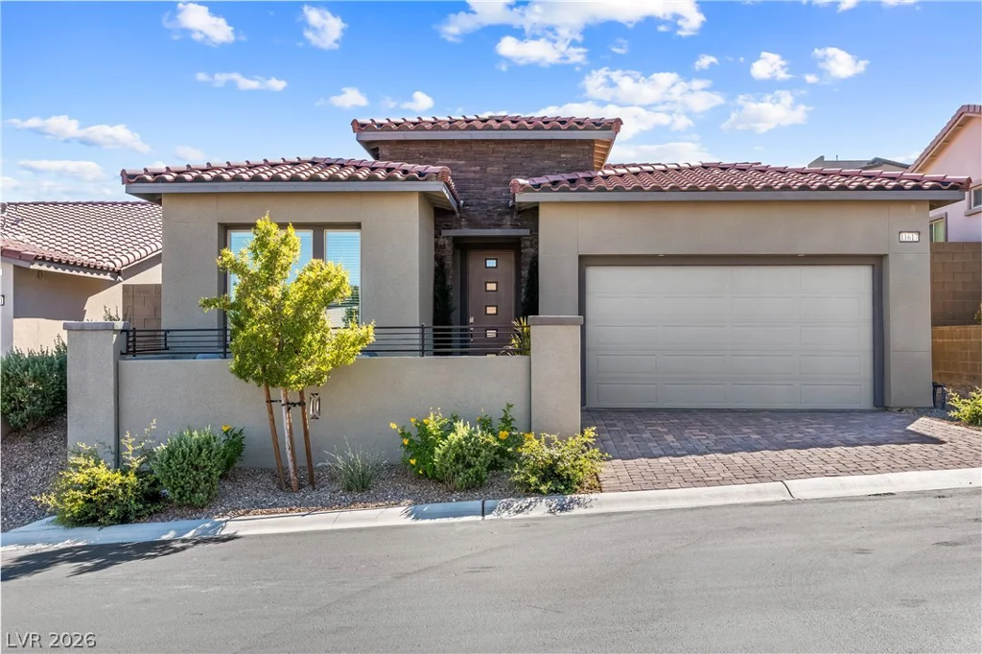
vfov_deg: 35.9
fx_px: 1009
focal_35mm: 37
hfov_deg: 51.9
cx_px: 491
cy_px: 327
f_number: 8
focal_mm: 25
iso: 400
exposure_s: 1/8000
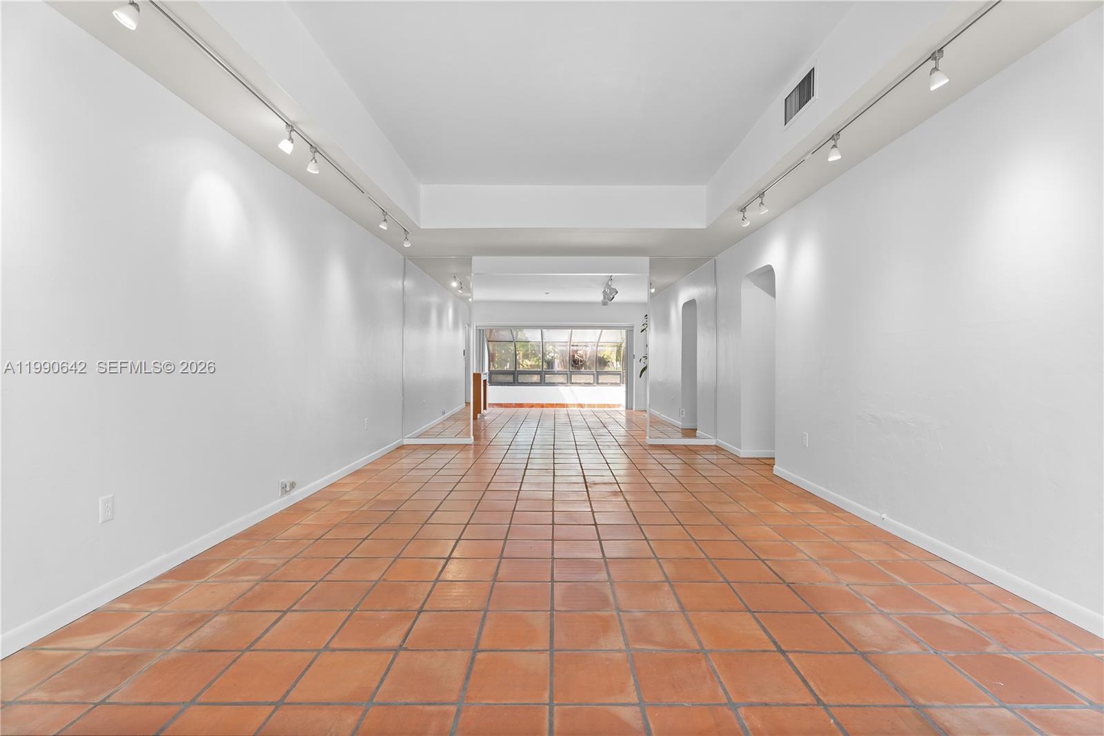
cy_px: 368
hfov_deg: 96.7
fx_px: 491
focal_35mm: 16
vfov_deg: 73.7
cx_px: 552
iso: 400
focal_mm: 16
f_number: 8
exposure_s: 1/25
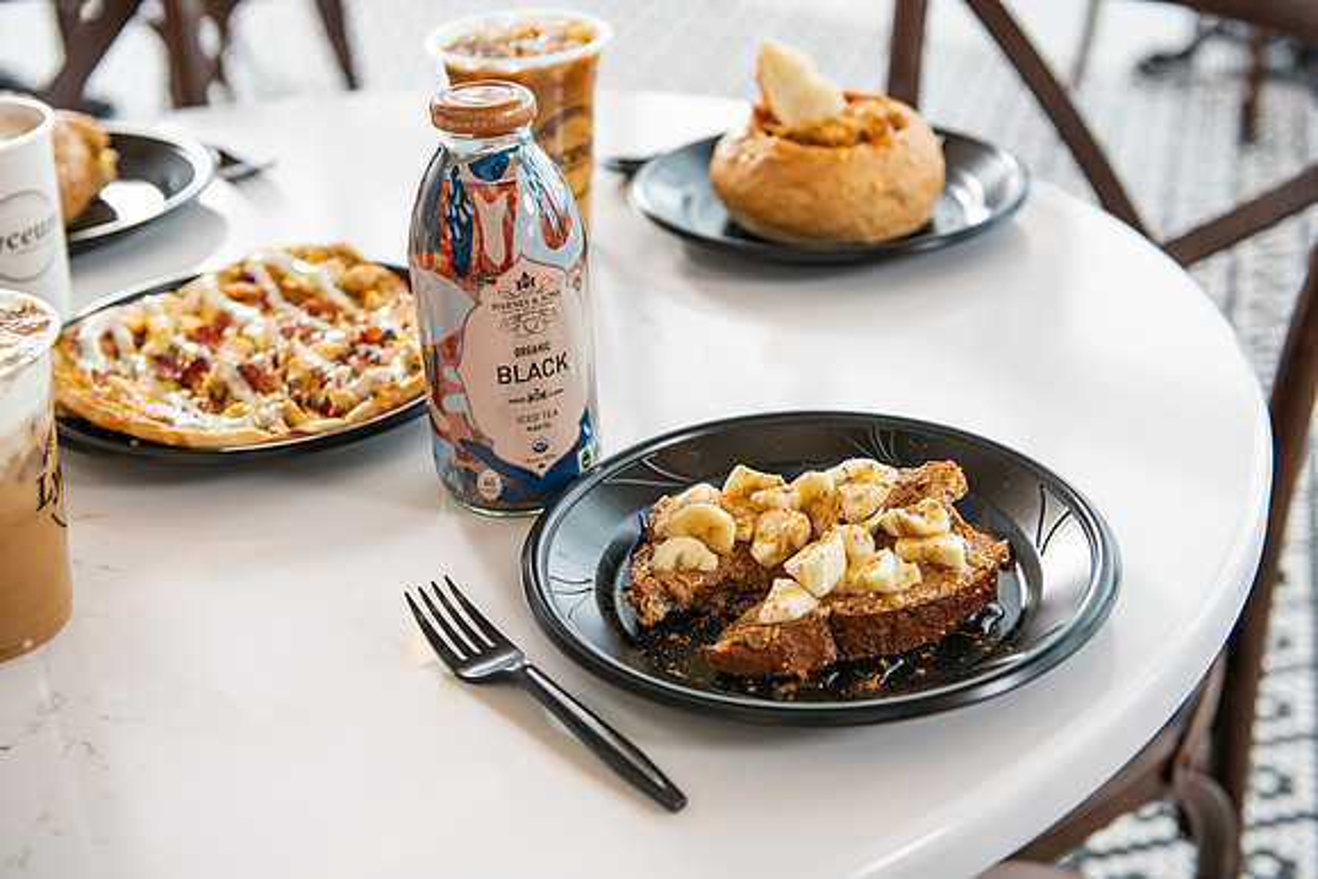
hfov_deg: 38.2
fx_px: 1904
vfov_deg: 26.0
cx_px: 659
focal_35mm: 52
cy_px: 440
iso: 640
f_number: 4
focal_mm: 52
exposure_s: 1/200
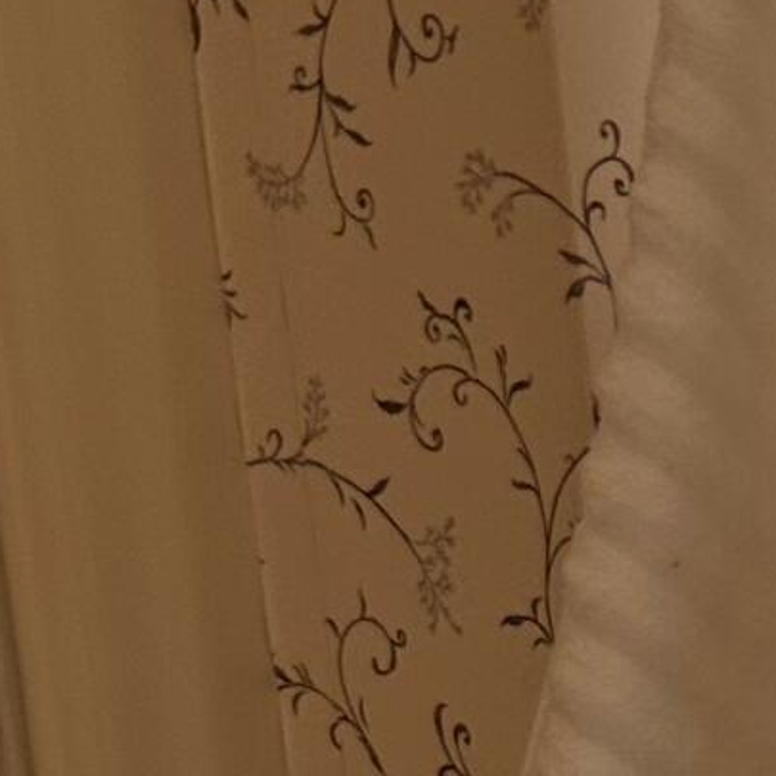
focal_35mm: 157
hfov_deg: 8.2
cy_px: 1399
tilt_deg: -15.5
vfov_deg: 10.5
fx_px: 3982
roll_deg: -2.5
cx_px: 2801
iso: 80
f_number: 1.78
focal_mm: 6.86
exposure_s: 1/120
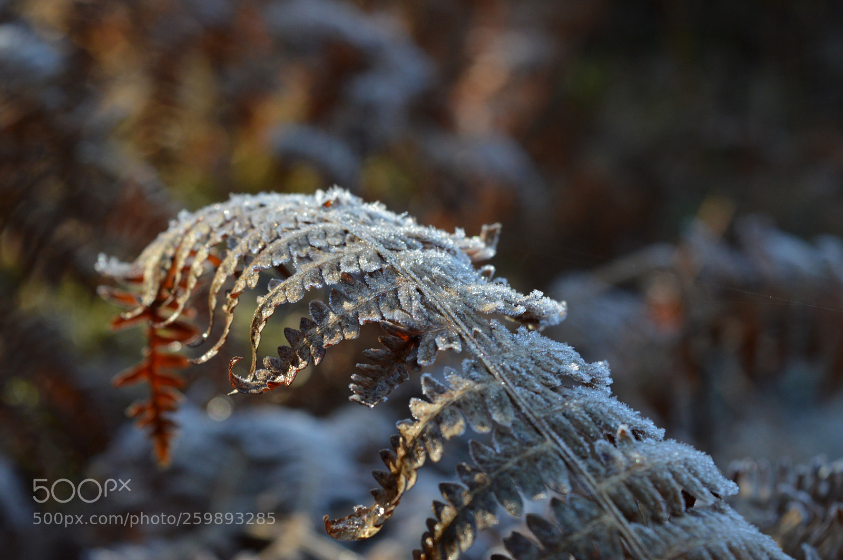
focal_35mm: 82
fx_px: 1930
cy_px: 280
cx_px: 422
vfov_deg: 16.5
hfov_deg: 24.6
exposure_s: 1/60
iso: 400
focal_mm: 55
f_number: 8
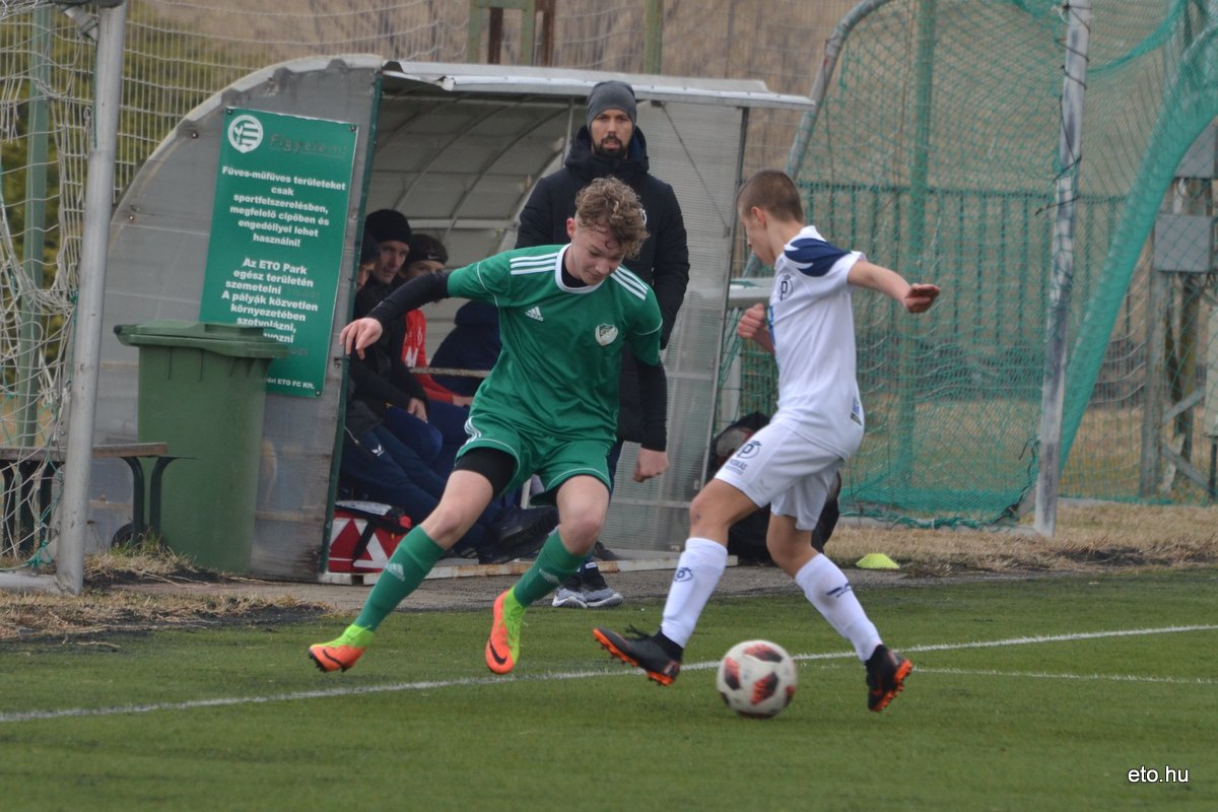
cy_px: 406
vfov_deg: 3.7
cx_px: 609
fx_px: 12687
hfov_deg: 5.5
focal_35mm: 375
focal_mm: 250
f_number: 6.3
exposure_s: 1/500
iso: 400
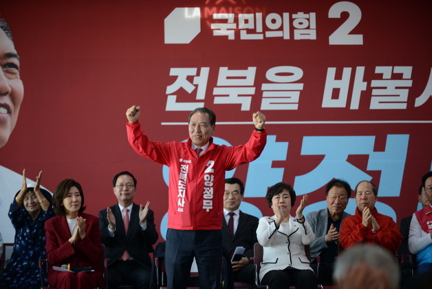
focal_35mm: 135
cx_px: 216
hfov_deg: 15.2
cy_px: 144
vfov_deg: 10.2
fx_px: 1620
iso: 640
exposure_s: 1/200
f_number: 2.8
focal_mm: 135
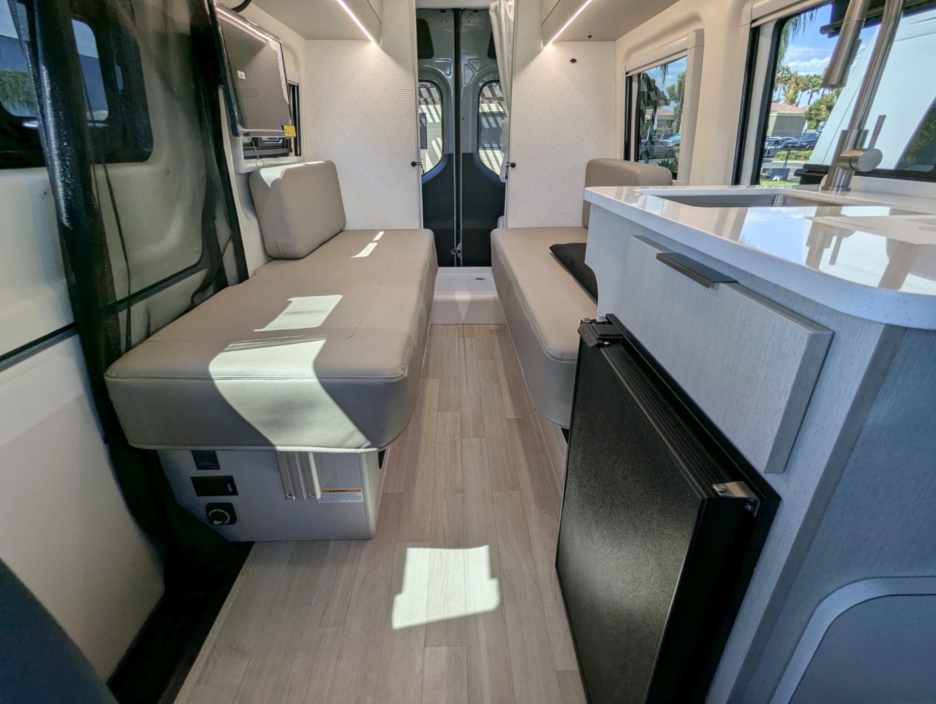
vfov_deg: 78.2
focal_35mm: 16
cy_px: 352
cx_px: 468
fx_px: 433
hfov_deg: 94.4
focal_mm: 2.35
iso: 55
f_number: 2.2
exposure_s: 1/215
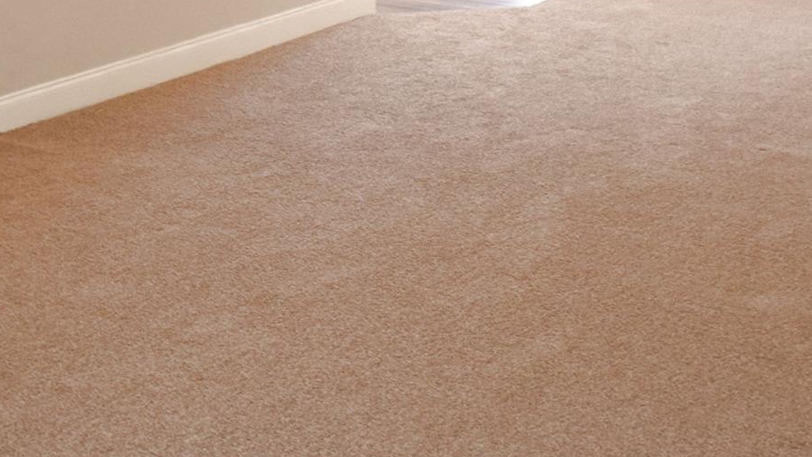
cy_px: -132
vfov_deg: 16.7
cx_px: 455
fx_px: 1469
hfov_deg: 30.9
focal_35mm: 68
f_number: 4.2
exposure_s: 1/60
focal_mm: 19
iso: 1000
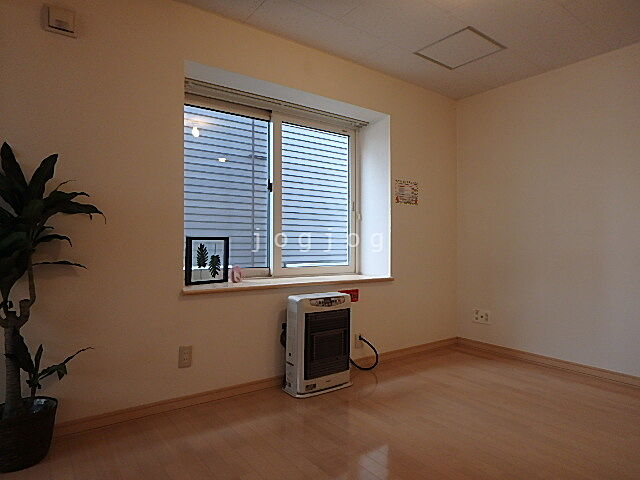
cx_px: 320
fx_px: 388
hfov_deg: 79.0
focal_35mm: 21
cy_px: 240
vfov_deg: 63.4
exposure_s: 1/40
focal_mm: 3.7
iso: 200
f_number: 3.5
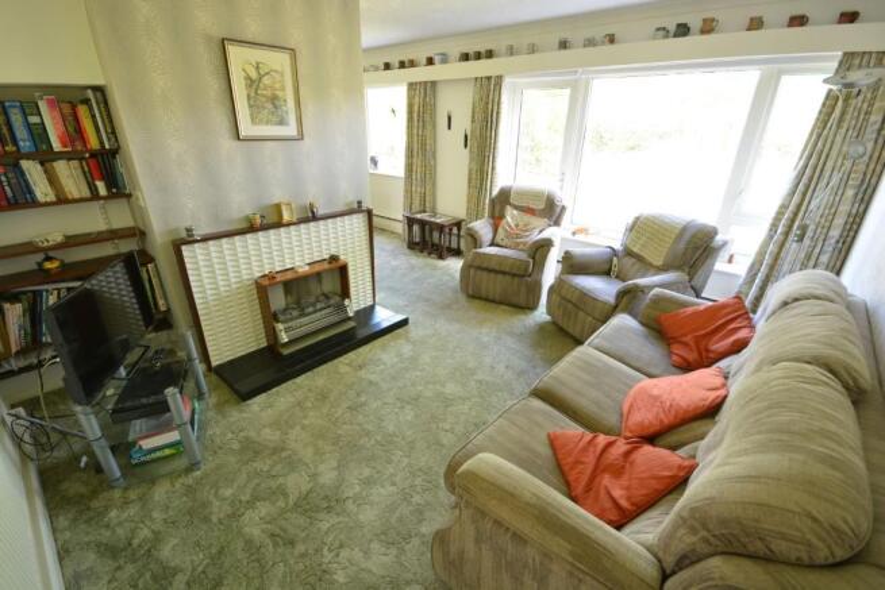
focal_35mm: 15
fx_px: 369
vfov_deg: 77.4
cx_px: 442
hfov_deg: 100.4
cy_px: 295
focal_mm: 10
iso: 400
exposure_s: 1/10
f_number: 6.3
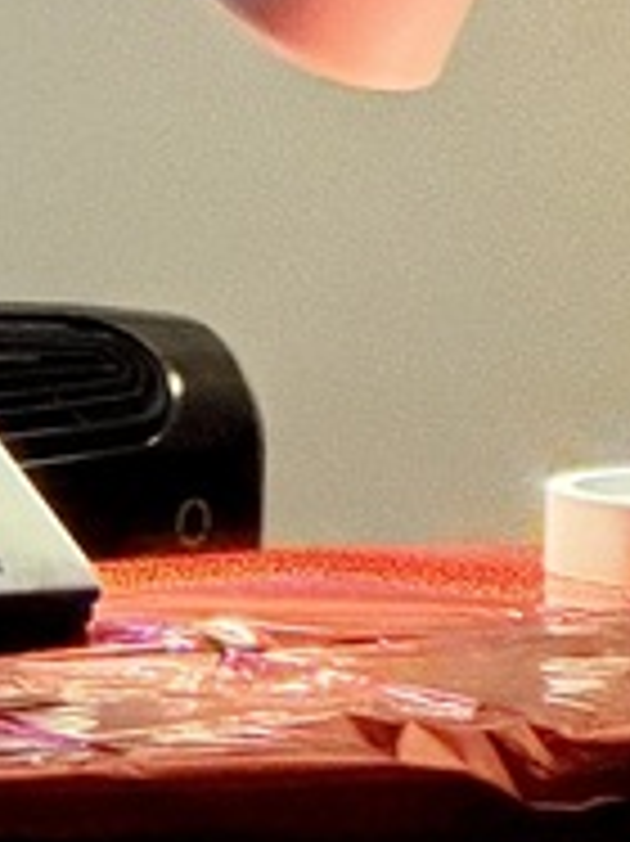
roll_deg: -1.9
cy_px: -743
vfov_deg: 3.6
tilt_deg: -3.6
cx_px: -868
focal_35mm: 548
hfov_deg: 2.7
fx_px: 13313
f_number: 2.8
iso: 800
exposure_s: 1/40
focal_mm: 16.89
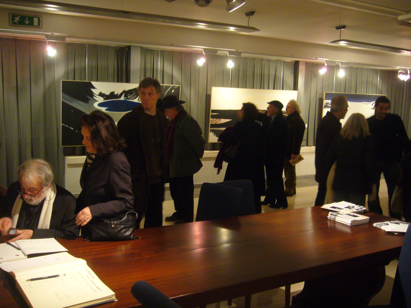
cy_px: 154
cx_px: 206
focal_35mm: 35
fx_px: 416
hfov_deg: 52.6
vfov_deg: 40.7
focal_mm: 5.8
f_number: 2.8
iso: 200
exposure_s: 1/8
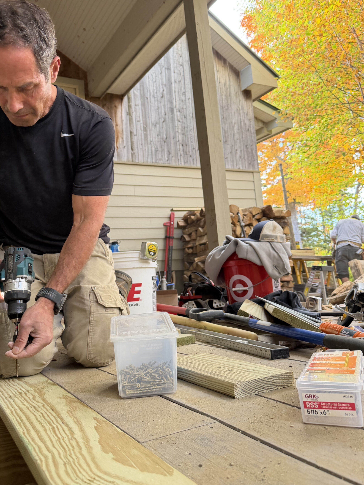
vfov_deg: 61.6
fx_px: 407
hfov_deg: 48.0
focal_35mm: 29
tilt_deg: +7.1
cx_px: 152
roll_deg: +2.6
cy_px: 222
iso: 160
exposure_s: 1/121
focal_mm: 6.76
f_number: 1.78
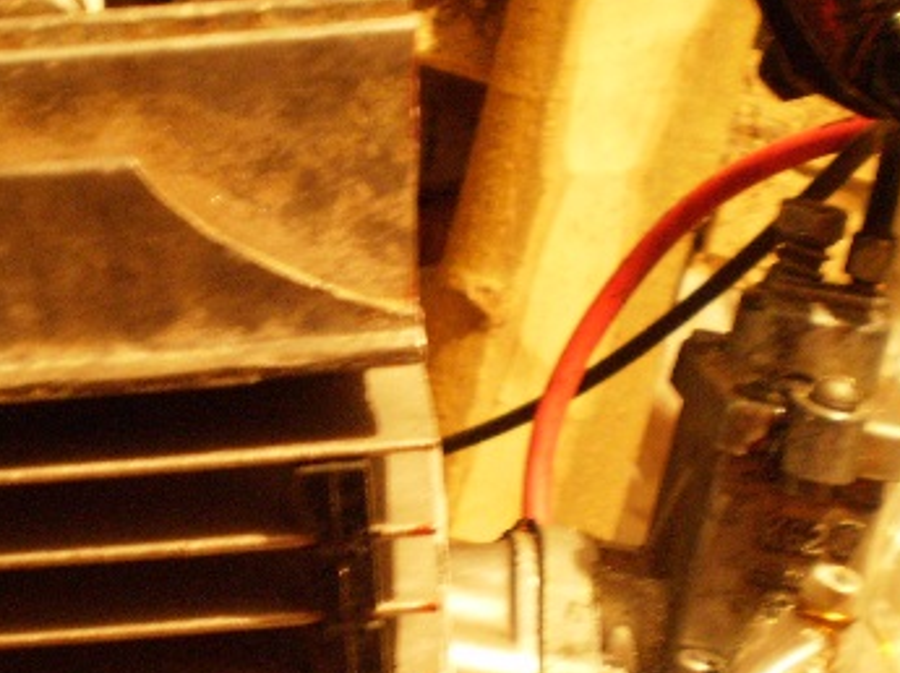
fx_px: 2026
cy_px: 503
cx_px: 271
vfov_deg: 18.7
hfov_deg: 24.9
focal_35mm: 78
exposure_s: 1/2
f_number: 3.5
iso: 400
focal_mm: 7.4
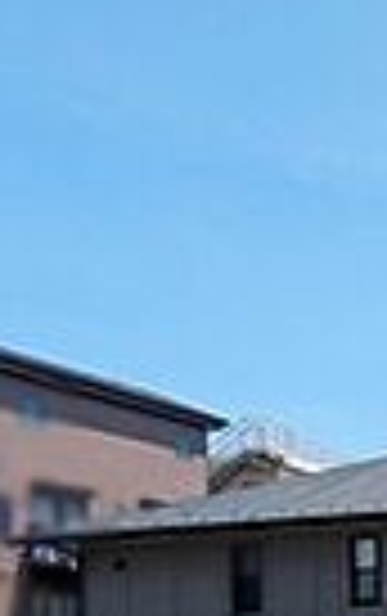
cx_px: 1094
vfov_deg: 30.2
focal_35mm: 65
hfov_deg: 12.1
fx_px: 1093
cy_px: 544
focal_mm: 1.83
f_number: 2.2
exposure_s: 1/1852
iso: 50
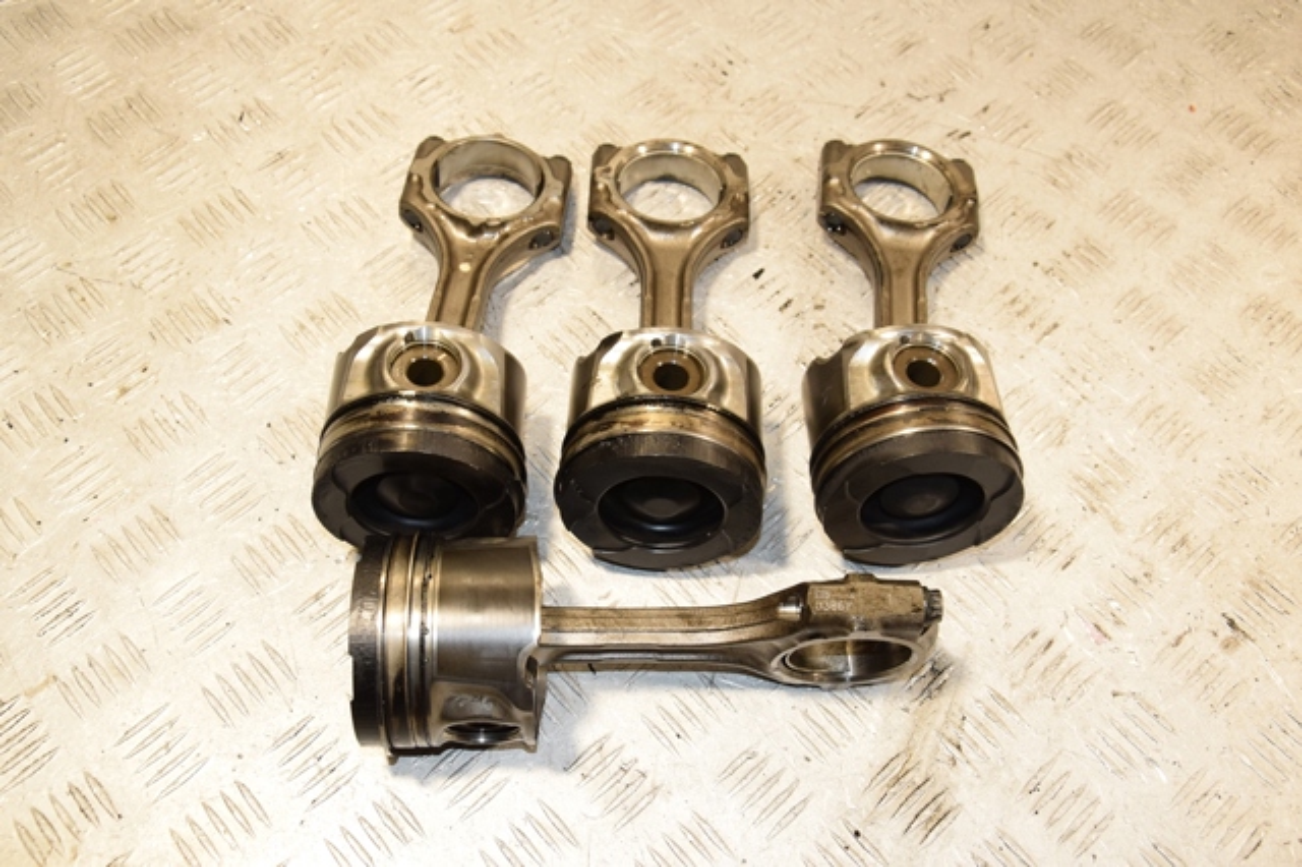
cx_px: 651
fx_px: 1355
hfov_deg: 51.3
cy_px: 434
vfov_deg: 35.5
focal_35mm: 38
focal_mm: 25
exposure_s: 1/200
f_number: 6.3
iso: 800
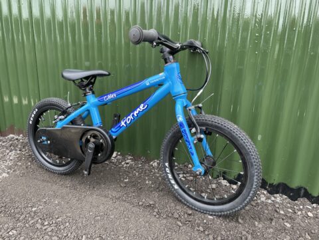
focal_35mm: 26
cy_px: 120
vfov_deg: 53.1
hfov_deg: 67.3
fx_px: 240
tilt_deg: -16.2
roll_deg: -2.3
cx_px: 160
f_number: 1.6
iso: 40
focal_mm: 4.2
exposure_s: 1/121
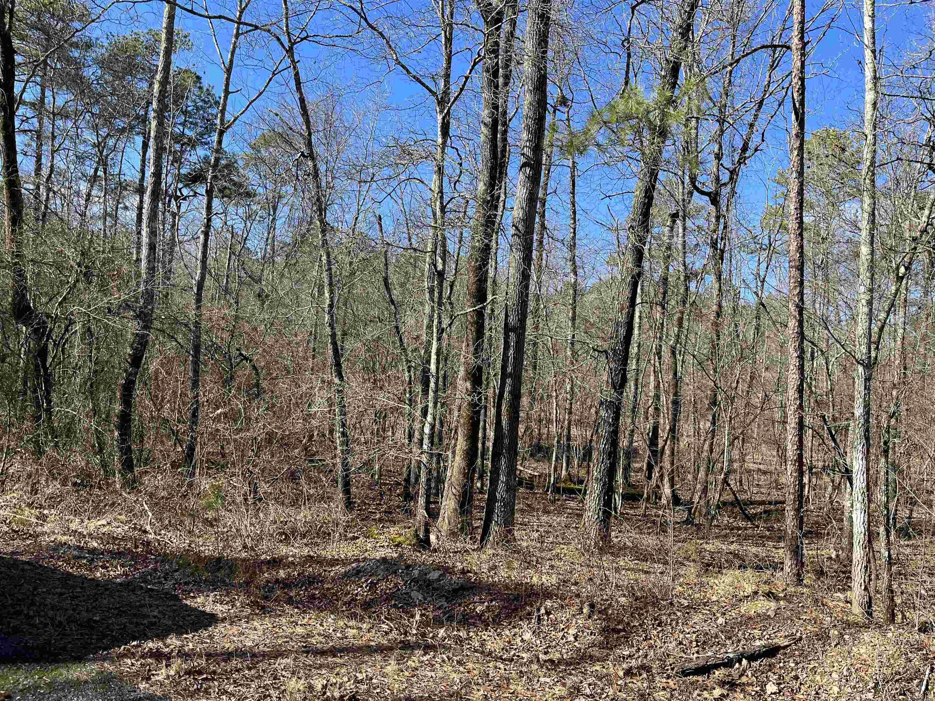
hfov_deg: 67.3
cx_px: 468
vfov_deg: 53.1
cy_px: 350
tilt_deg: +4.5
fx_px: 702
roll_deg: -2.6
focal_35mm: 26
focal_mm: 5.1
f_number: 1.6
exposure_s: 1/1186
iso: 50
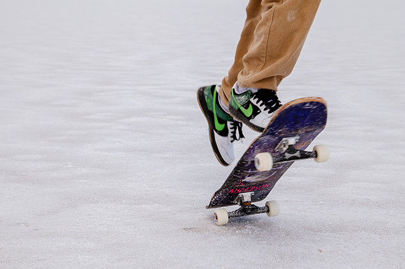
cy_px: 172
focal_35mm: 102
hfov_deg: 20.0
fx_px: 1146
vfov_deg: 13.4
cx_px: 202
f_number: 8
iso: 250
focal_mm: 75
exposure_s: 1/640
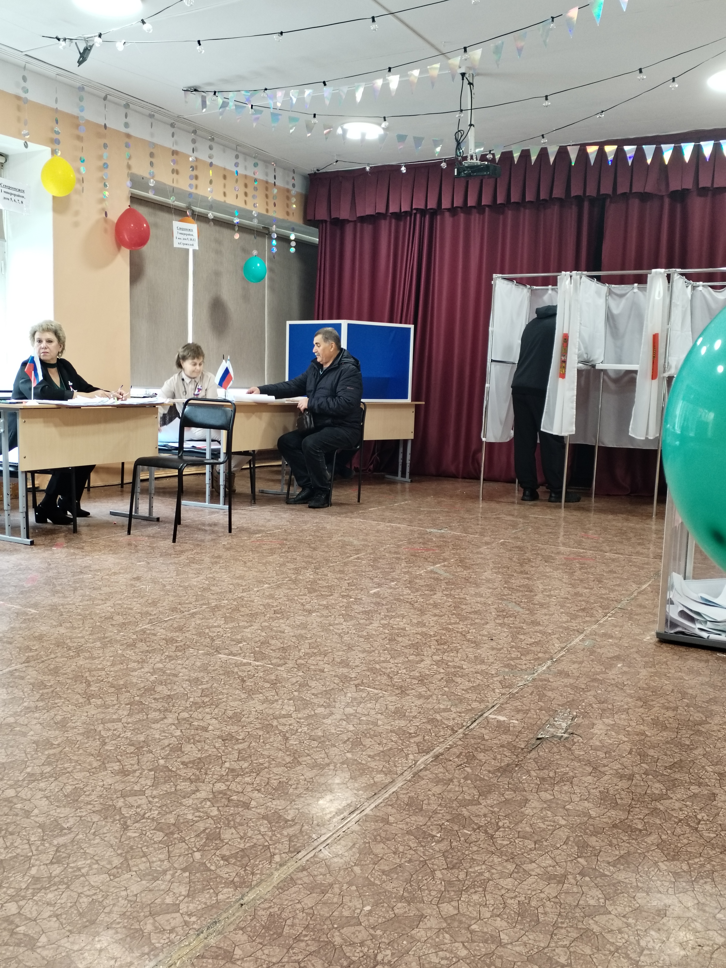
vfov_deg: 51.4
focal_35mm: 36
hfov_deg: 39.7
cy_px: 484
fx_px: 1007
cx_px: 363
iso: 454
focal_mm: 4.75
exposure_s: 1/40
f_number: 1.8
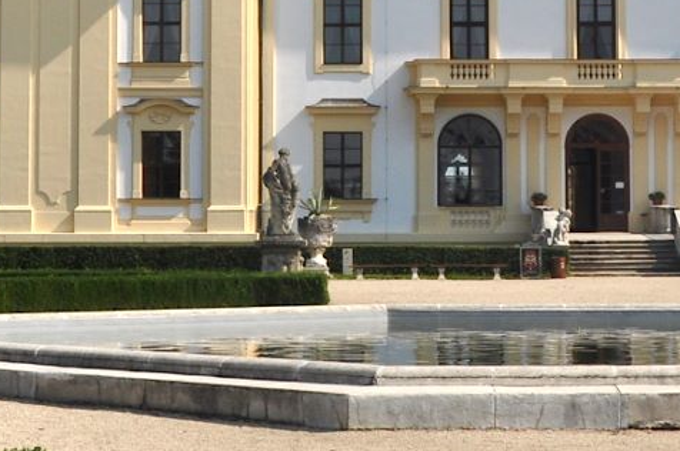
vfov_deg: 11.2
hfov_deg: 16.9
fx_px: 2282
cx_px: 349
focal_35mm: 121
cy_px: 2
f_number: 13
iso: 250
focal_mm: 20
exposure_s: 1/160
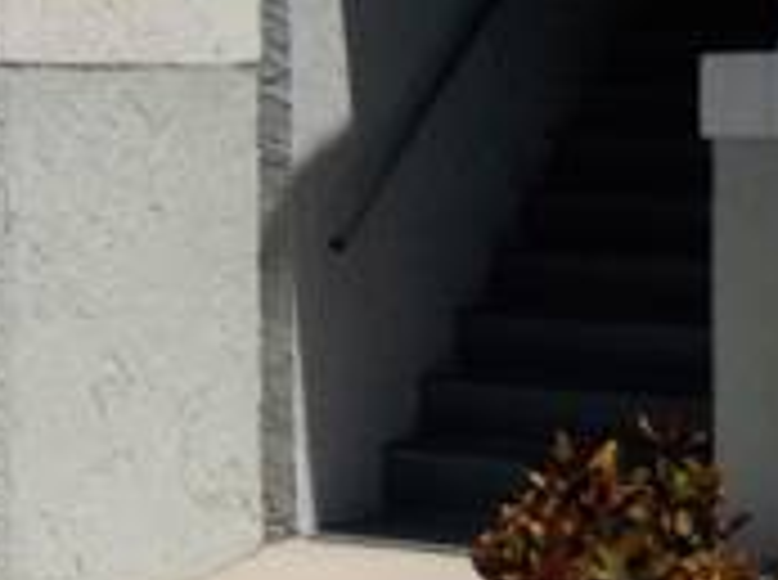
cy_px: 101
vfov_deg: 13.2
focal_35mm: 111
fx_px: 2490
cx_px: -463
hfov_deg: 16.0
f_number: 6.6
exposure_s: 1/800
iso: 125
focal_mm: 4.1
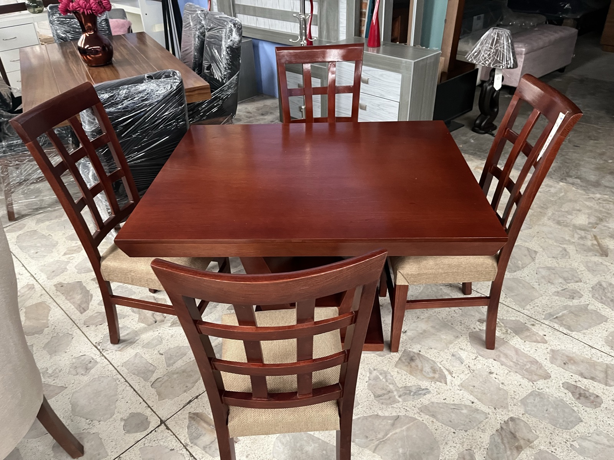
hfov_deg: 67.3
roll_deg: +1.1
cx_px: 307
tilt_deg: -35.3
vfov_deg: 53.1
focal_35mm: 26
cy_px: 230
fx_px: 461
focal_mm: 5.1
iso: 400
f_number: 1.6
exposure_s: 1/60
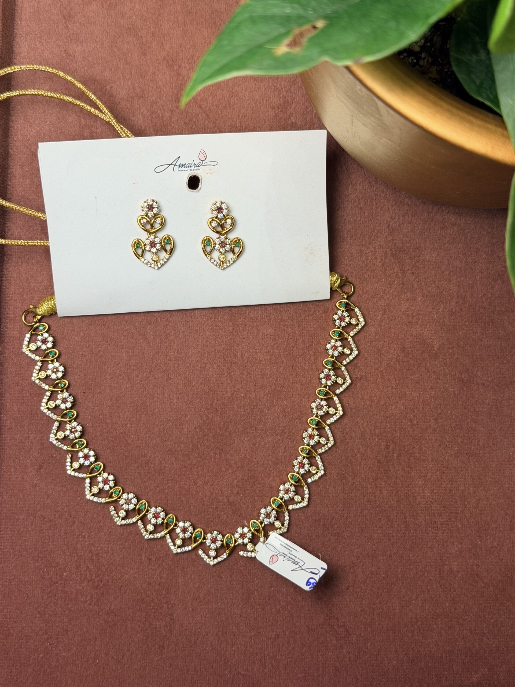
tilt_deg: -83.4
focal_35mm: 48
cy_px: 344
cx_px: 258
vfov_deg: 39.7
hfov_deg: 30.3
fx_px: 952
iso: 50
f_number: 1.78
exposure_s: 1/120
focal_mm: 6.76
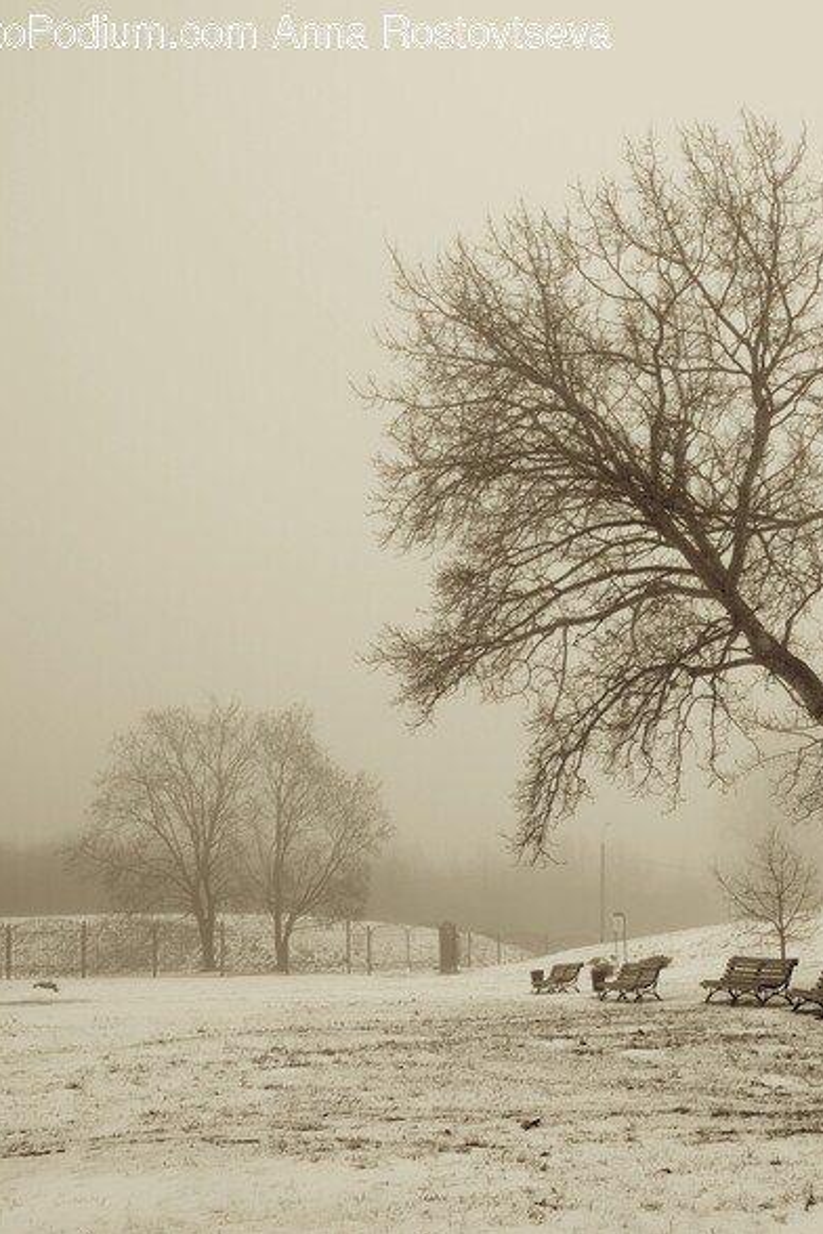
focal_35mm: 52
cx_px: 670
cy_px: 612
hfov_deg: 25.5
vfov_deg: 38.2
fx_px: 1783
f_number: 5.6
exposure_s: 1/250
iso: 400
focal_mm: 34
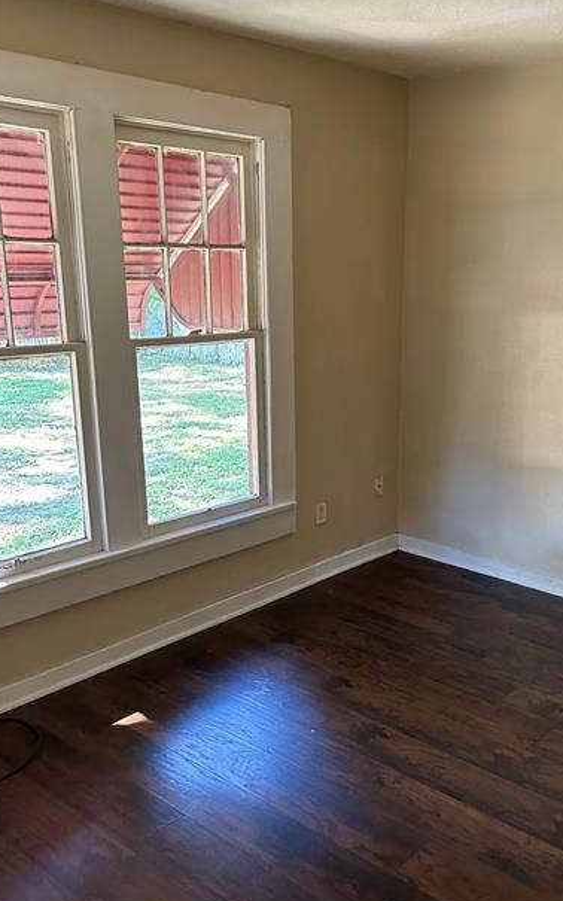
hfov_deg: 35.9
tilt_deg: -15.4
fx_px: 859
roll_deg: -2.2
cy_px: 517
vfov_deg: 55.1
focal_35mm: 35
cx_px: 383
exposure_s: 1/60
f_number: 1.5
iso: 250
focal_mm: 5.7
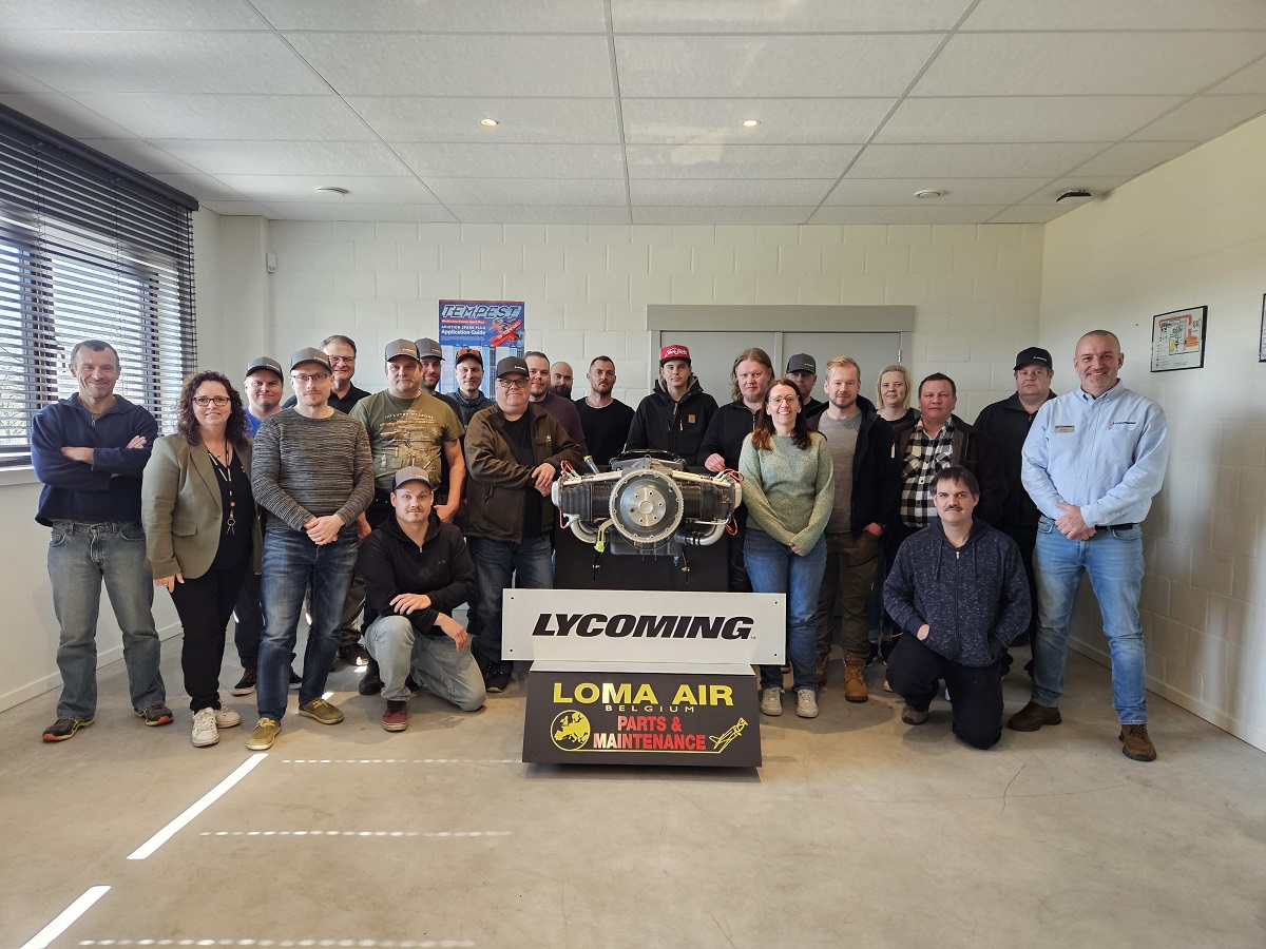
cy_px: 474
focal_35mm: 23
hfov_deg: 73.9
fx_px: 841
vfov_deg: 58.9
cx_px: 633
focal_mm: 5.4
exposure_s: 1/142
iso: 200
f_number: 1.8
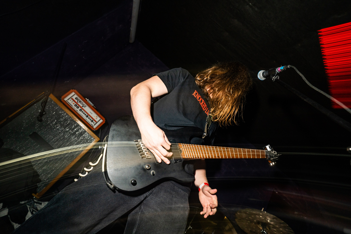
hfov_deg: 93.3
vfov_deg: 70.4
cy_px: 117
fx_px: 166
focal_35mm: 17
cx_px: 176
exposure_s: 1/15
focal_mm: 17
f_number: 5
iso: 500
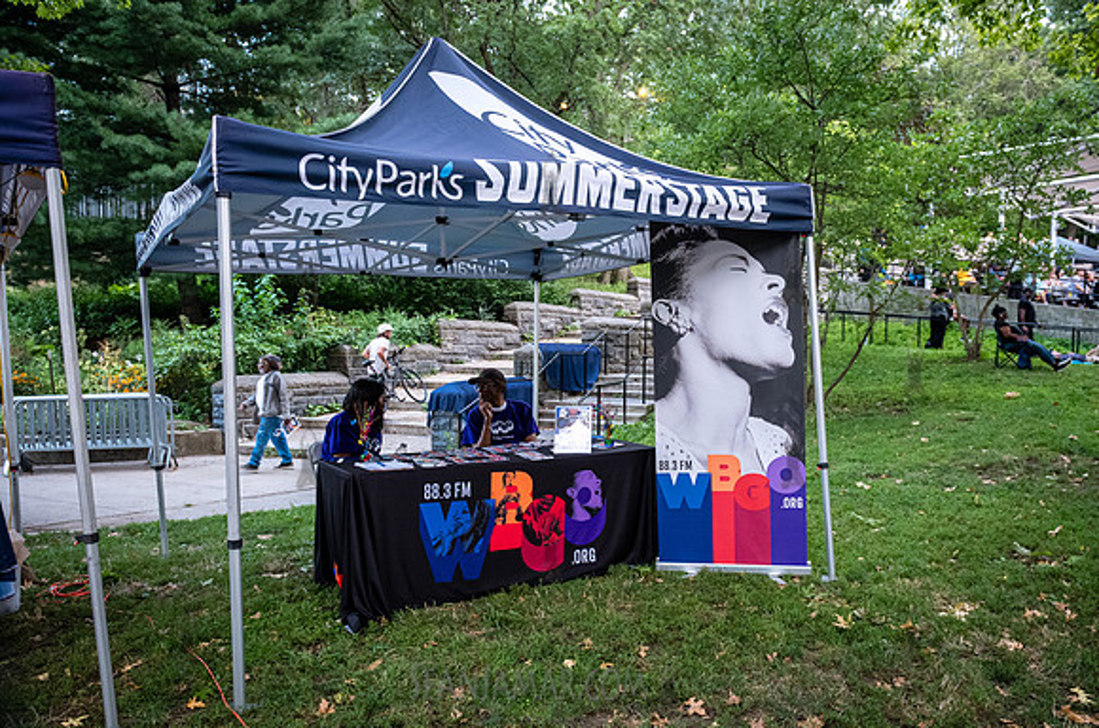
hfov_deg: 67.7
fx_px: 818
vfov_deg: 47.9
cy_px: 398
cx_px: 596
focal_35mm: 27
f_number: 4.5
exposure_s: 1/100
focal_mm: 24
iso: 5000
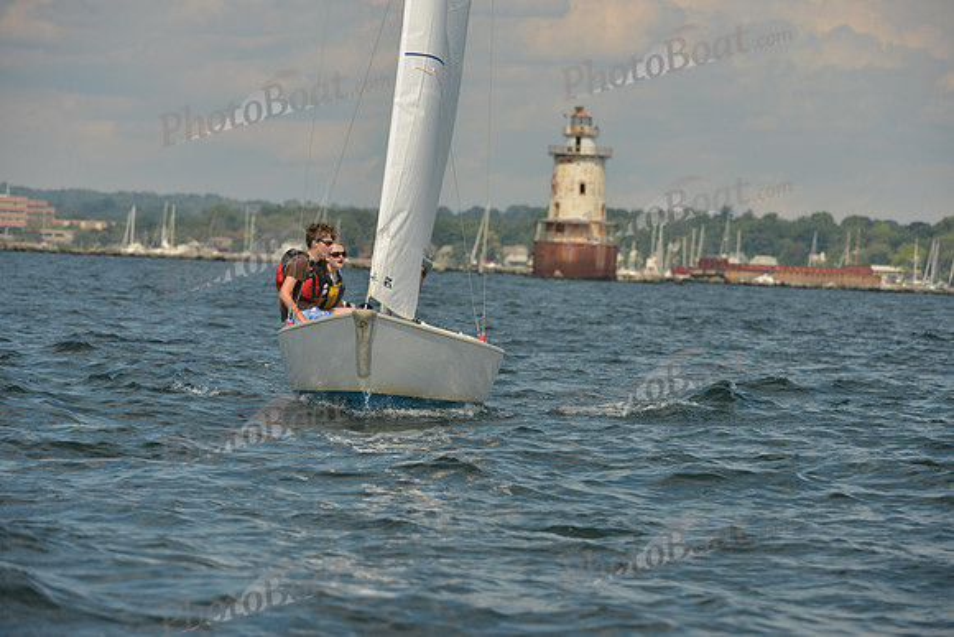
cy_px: 318
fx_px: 6361
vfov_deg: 5.7
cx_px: 477
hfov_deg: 8.6
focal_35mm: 240
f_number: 7.1
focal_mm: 240
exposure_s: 1/1250
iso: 320
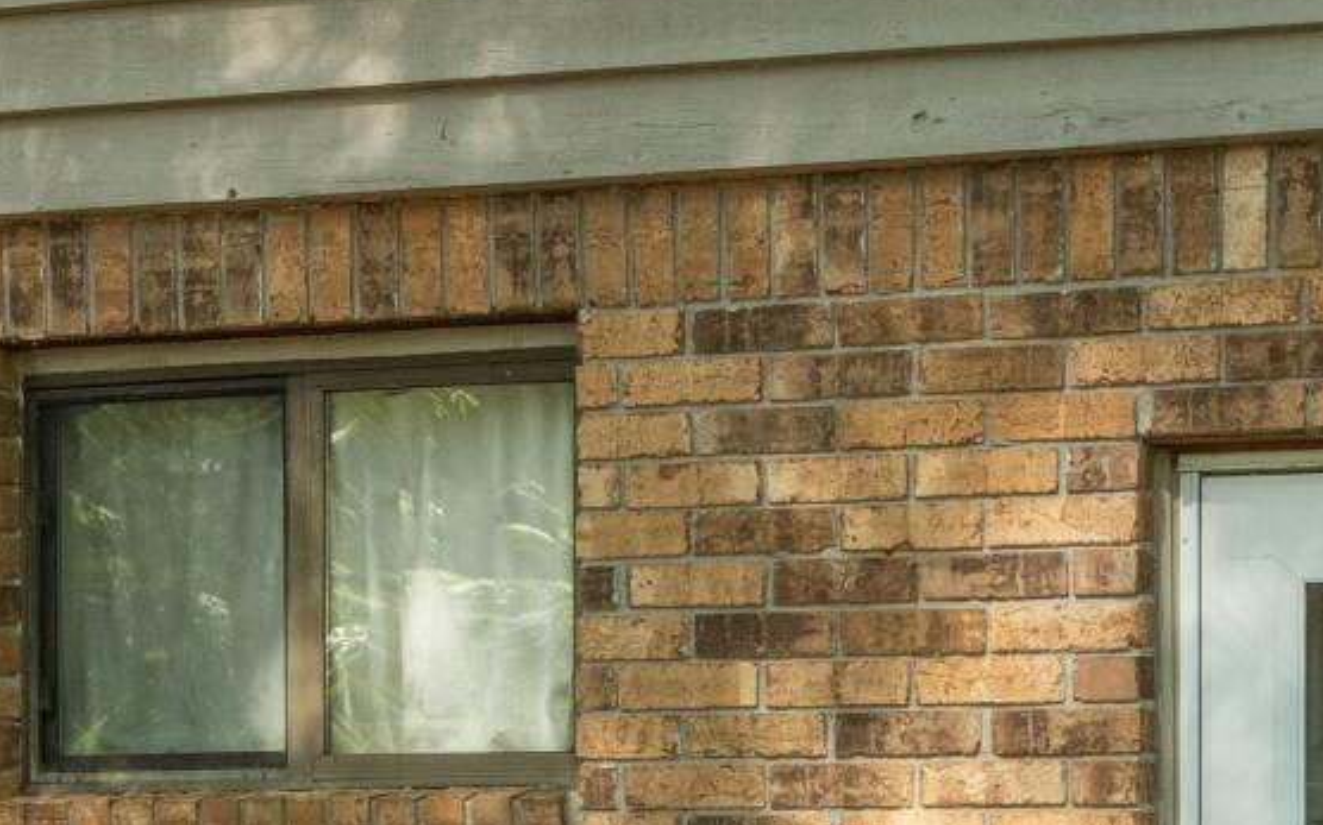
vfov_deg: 8.4
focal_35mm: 154
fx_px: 5550
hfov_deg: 13.5
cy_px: 972
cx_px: 136
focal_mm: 28
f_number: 9
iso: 400
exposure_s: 1/1250
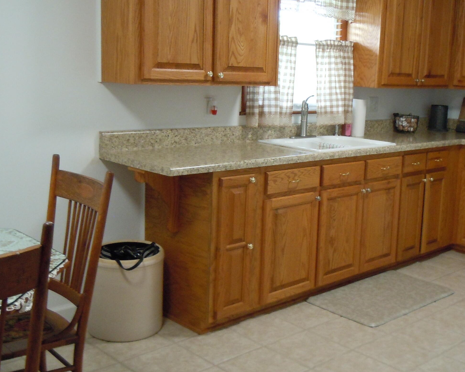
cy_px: 155
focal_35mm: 45
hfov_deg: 40.9
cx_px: 282
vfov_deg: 33.4
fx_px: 619
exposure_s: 1/40
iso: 400
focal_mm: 5.4
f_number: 3.5
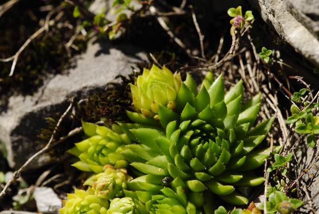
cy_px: 107
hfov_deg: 16.0
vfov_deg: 10.8
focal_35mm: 128
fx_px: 1131
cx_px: 160
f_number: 8
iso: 100
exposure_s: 1/250
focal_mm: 85
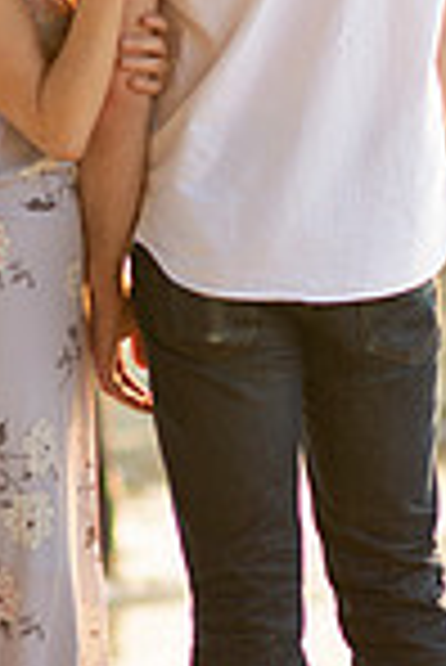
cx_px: 293
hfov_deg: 3.6
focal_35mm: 387
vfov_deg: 5.3
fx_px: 7174
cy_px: -117
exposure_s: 1/500
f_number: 1.8
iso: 125
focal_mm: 85
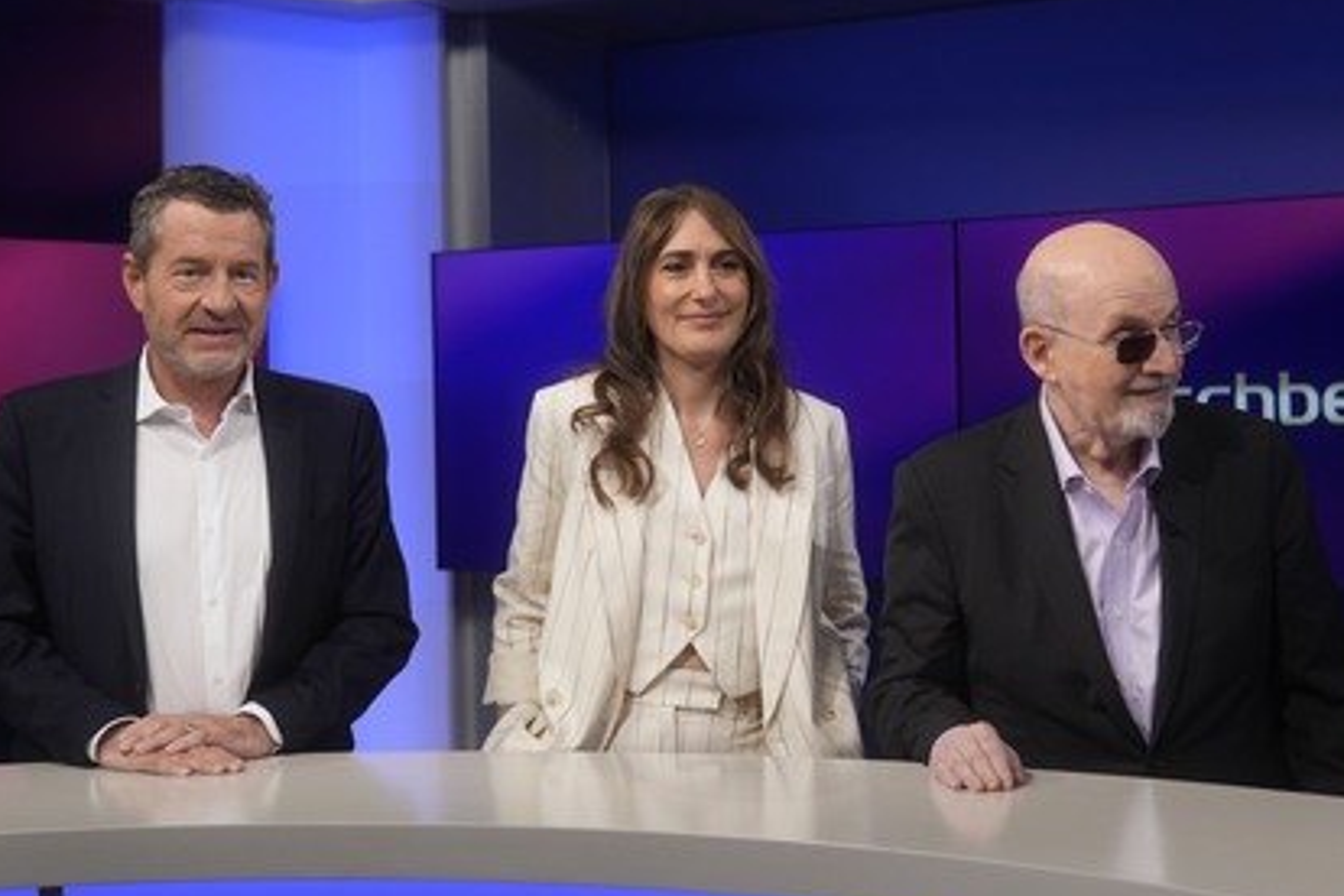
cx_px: 661
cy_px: 435
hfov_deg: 40.3
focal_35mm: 49
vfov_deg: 27.5
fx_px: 1829
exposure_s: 1/320
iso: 640
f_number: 2.2
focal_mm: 30
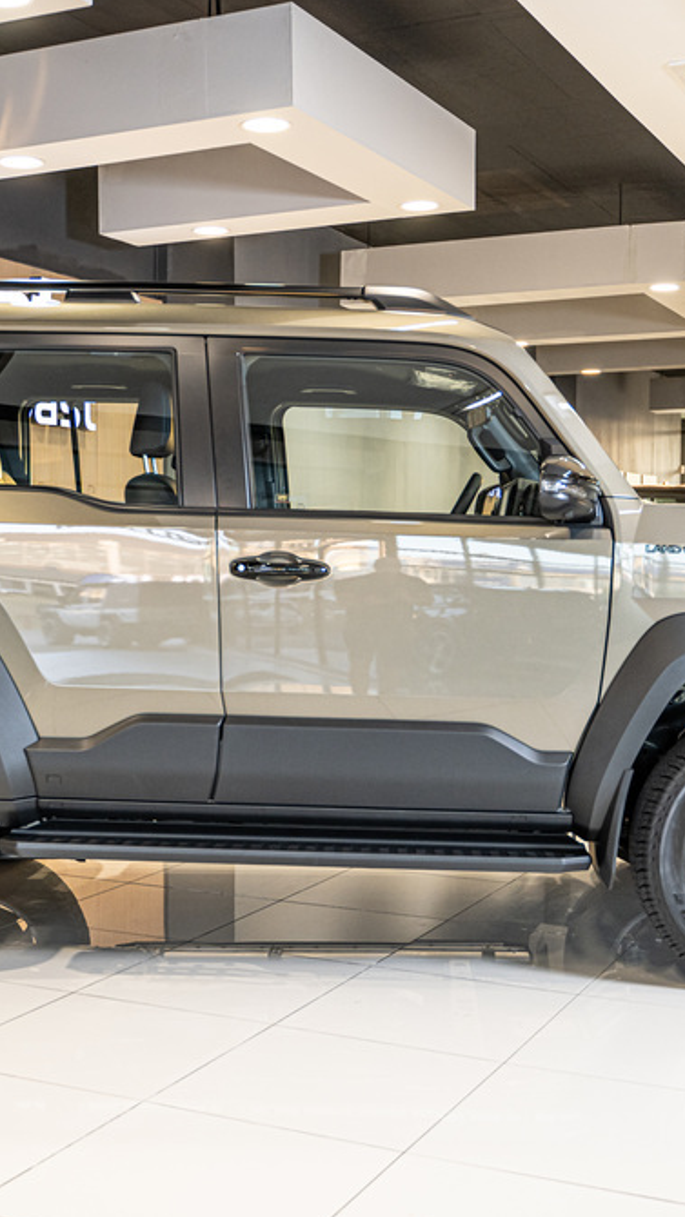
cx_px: 317
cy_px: 612
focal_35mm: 48
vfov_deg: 42.9
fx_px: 1550
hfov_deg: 24.9
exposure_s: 1/125
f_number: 2.8
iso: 500
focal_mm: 30
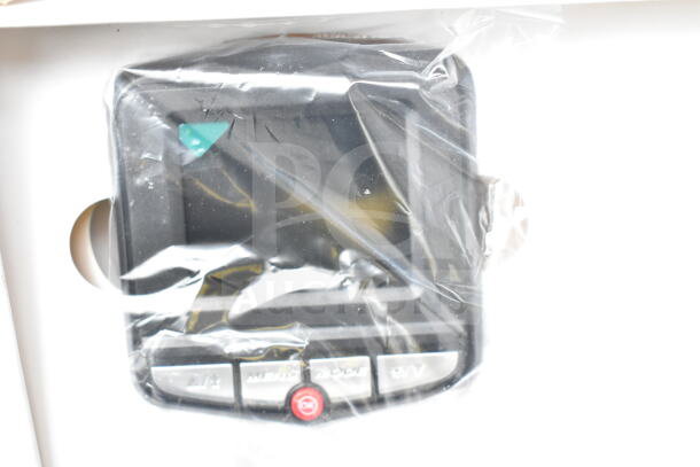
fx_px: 933
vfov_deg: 28.1
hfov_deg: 41.1
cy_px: 234
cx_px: 350
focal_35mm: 48
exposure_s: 1/125
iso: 1600
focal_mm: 32
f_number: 5.6
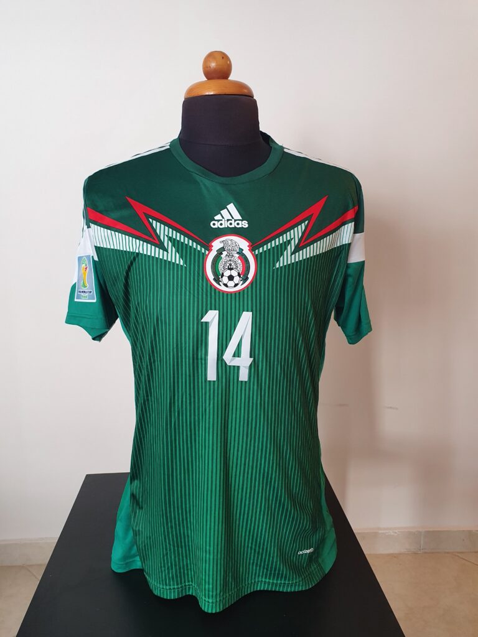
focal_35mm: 26
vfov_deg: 67.3
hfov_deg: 53.1
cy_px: 318
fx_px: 479
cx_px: 239
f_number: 2.4
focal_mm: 4.32
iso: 160
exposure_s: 1/50
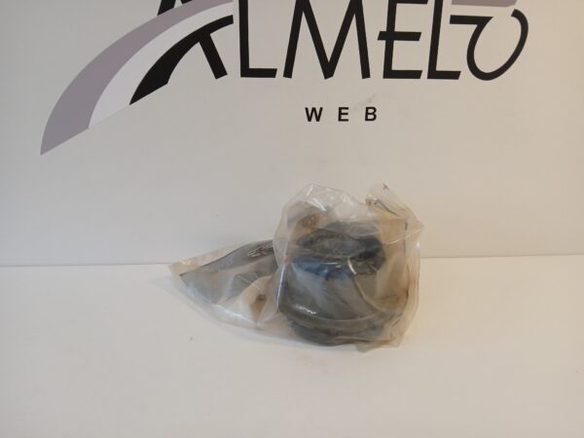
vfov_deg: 53.1
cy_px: 219
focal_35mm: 26
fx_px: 439
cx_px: 292
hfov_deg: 67.3
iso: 64
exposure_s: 1/50
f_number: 1.8
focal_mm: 3.98
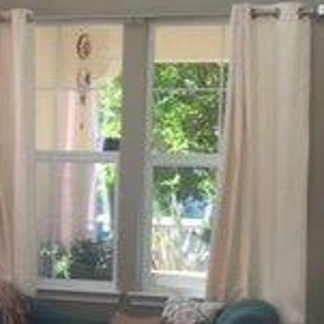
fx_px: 1154
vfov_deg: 15.9
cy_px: 264
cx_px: 4
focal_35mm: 109
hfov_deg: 15.7
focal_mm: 4.15
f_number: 2.2
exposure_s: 1/120
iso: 50
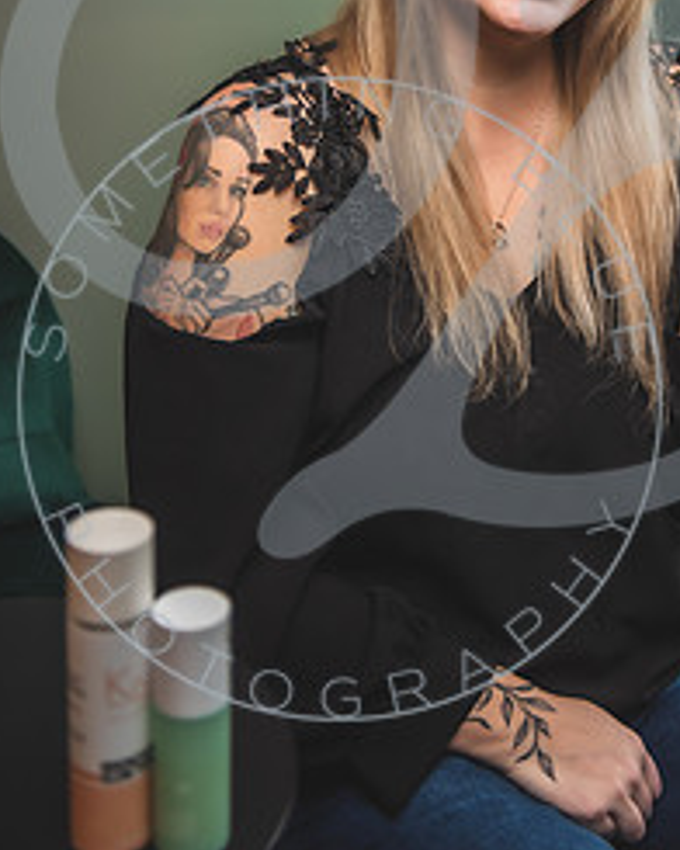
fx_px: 1736
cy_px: 135
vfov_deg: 26.8
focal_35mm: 69
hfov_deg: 22.0
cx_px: 496
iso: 200
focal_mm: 40
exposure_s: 1/200
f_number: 2.8
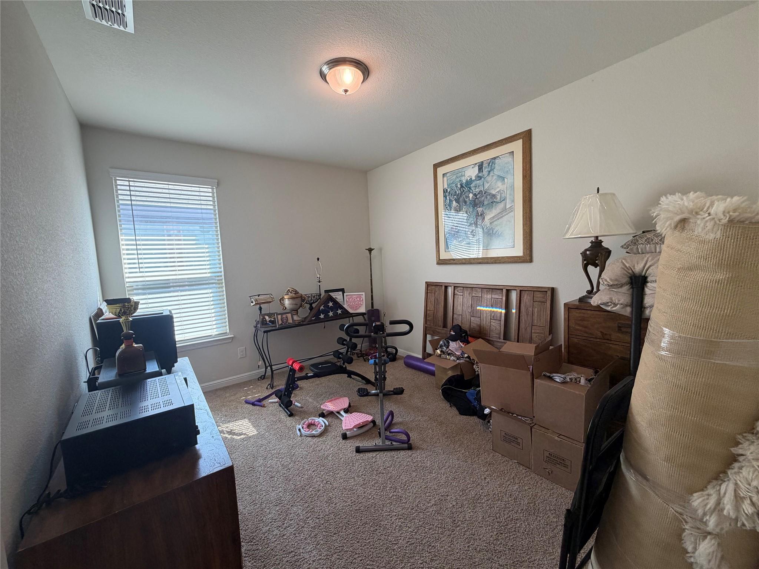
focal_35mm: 14
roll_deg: +2.6
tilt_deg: -5.2
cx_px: 380
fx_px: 307
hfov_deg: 102.1
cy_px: 284
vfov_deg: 85.7
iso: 160
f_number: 2.2
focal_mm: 2.22
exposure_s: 1/120
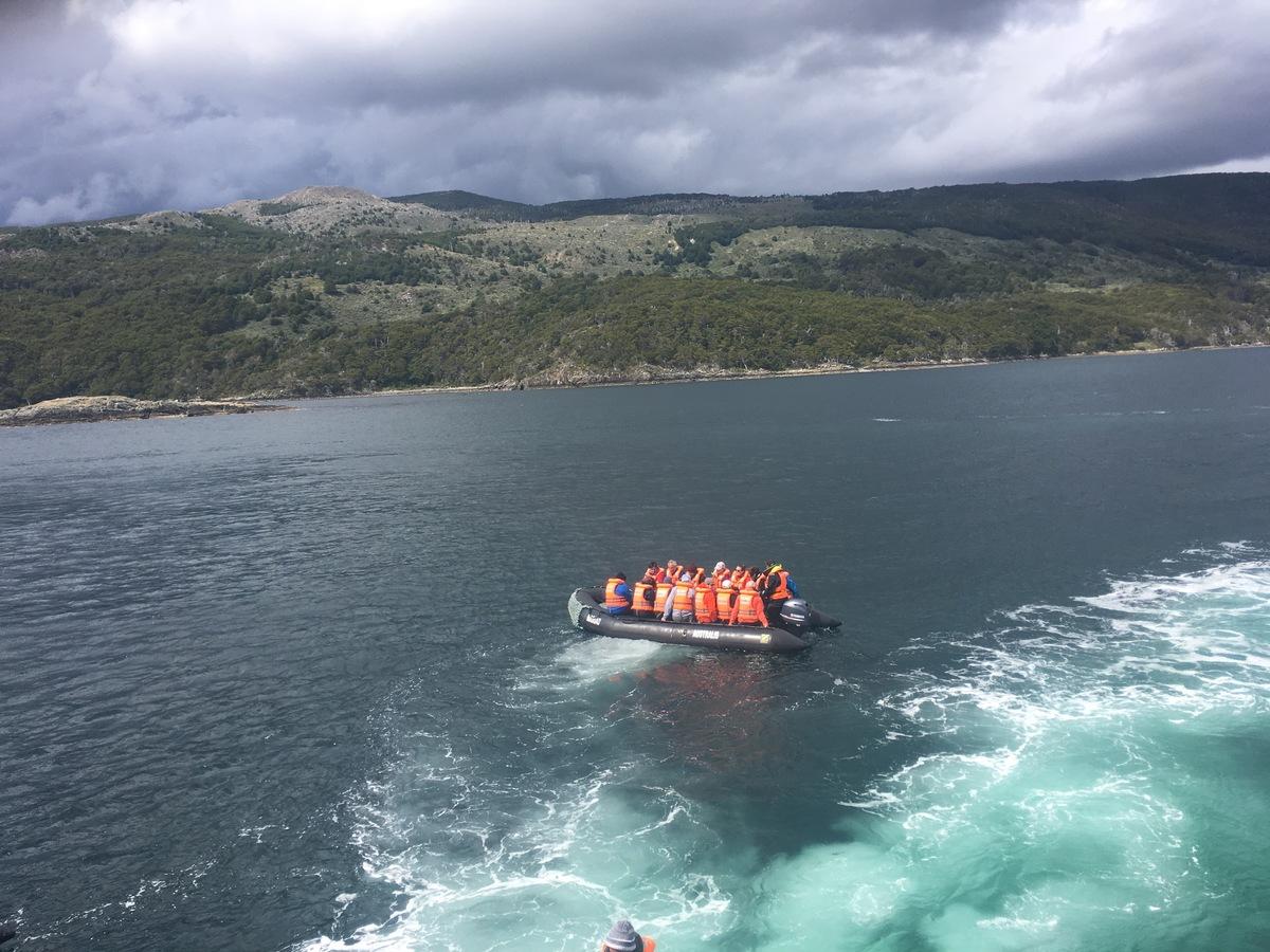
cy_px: 476
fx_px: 1064
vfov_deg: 48.2
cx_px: 635
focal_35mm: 29
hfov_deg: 61.7
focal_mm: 4.15
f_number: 2.2
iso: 25
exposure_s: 1/1282
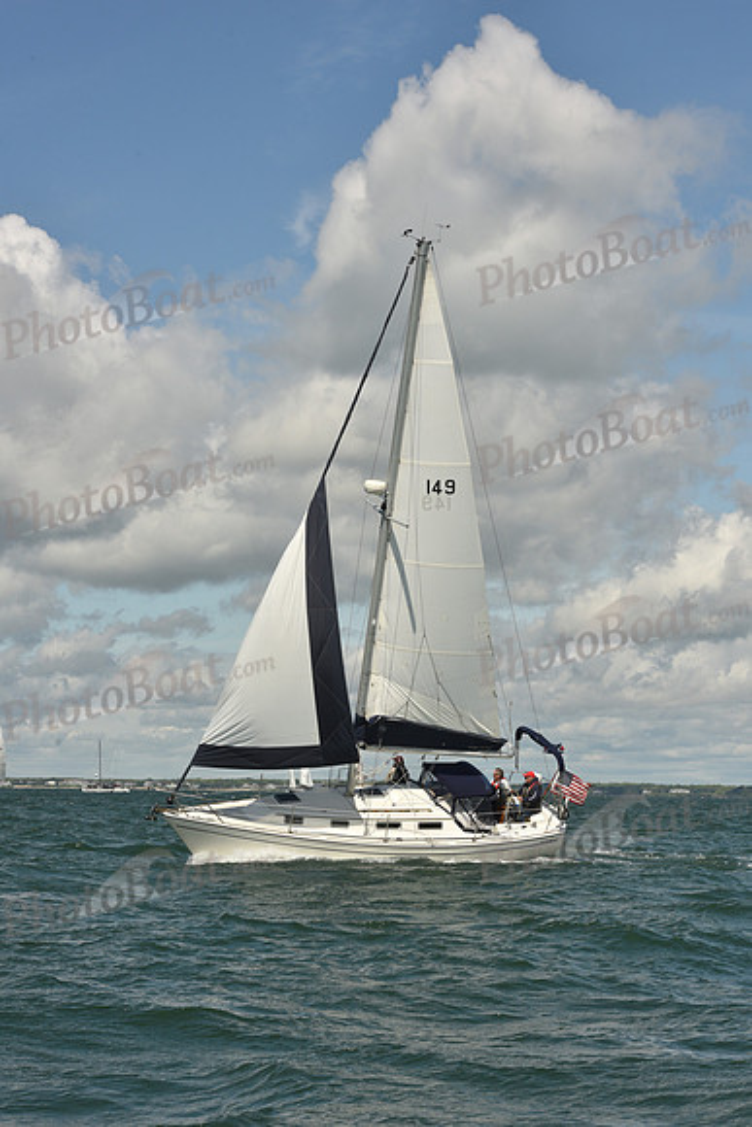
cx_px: 376
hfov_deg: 16.1
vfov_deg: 23.9
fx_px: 2662
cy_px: 564
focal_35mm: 85
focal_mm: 85
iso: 320
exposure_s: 1/800
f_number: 13
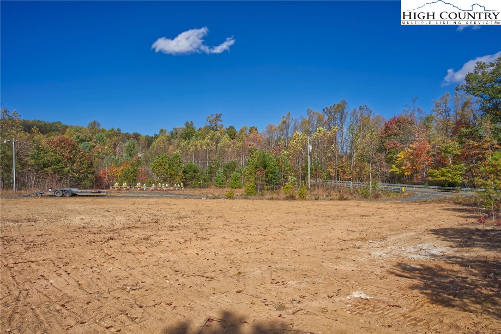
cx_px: 250
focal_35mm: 21
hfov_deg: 81.2
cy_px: 167
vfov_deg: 59.5
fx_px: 292
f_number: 11
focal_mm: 21
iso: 100
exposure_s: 1/160
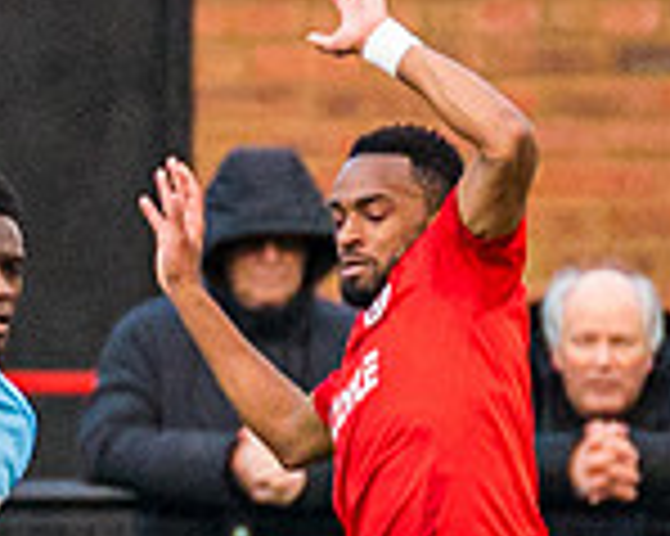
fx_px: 62144
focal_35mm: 3136
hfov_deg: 0.6
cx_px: -218
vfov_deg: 0.5
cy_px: 440
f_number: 2.8
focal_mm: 300
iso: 1600
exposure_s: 1/1600
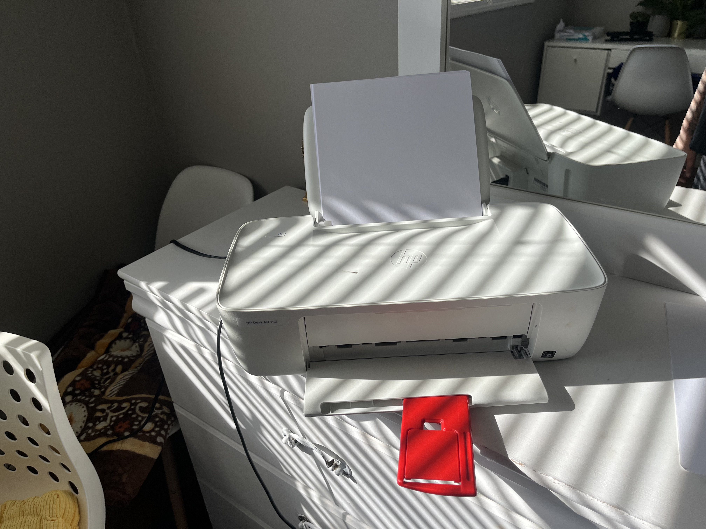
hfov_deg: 67.3
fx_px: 530
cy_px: 264
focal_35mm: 26
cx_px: 353
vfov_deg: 53.1
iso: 50
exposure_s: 1/1266
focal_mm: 5.1
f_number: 1.6
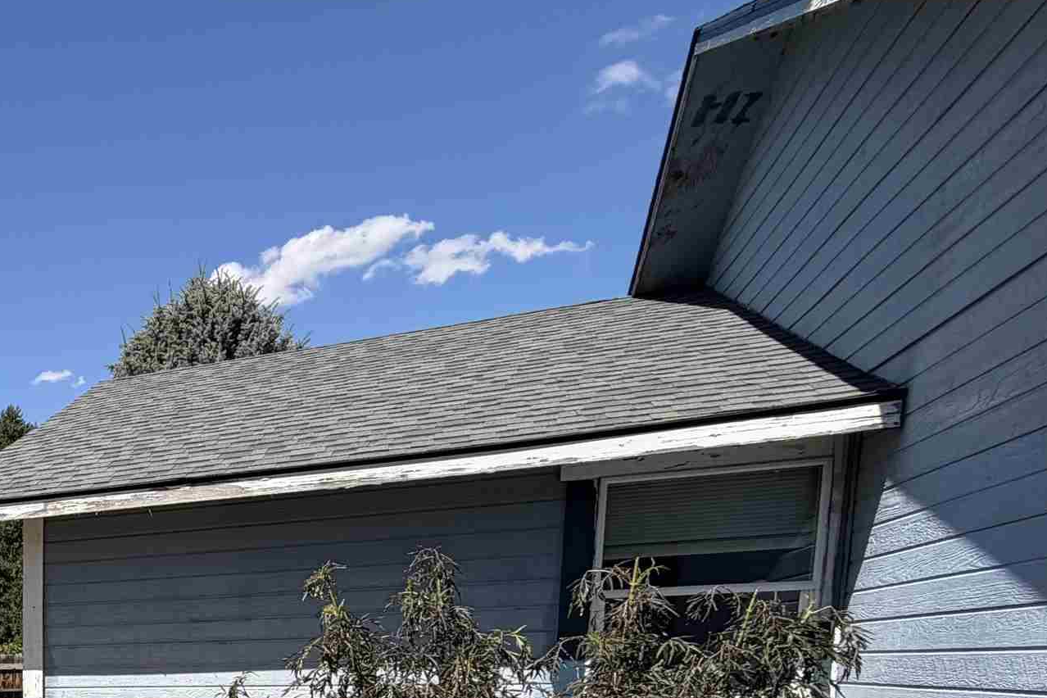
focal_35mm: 35
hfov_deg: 41.3
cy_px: 789
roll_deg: +0.4
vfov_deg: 32.7
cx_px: -148
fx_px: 1018
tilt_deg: -6.3
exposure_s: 1/770
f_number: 2.2
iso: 25
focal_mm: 2.22
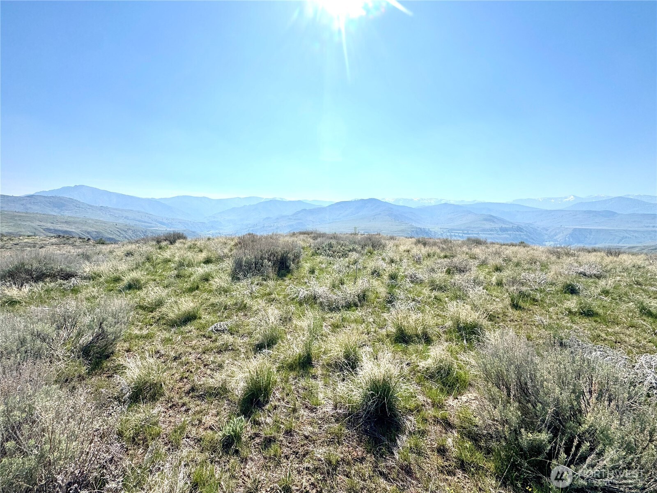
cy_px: 246
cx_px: 328
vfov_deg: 85.7
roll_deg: -1.6
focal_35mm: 14
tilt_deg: -2.6
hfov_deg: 102.1
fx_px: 266
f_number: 2.2
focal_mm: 2.22
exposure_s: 1/3906
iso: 50
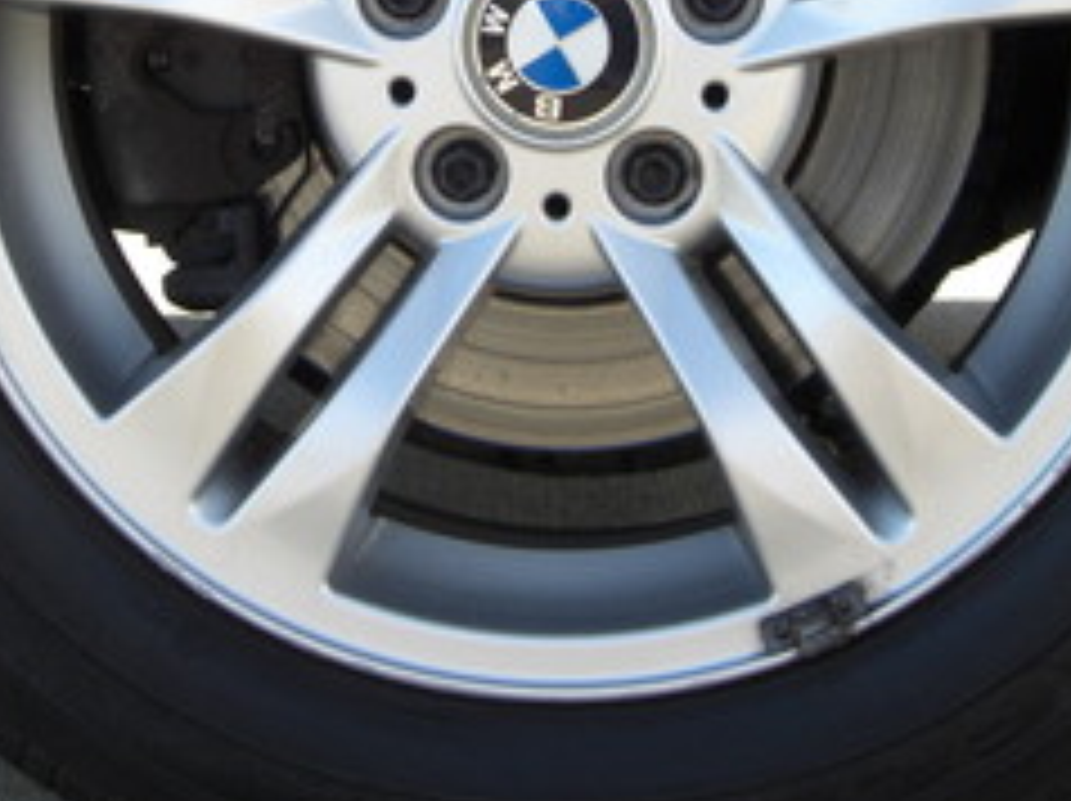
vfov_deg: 12.2
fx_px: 3709
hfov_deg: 16.4
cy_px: 20
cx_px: 486
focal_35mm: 120
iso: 80
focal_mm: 11.8
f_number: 3.6
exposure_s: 1/250
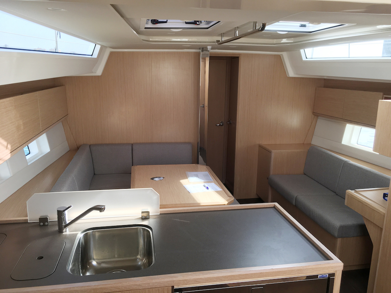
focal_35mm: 29
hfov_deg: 61.7
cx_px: 196
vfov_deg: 48.2
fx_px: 328
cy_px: 146
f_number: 2.2
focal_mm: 4.15
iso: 25
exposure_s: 1/100
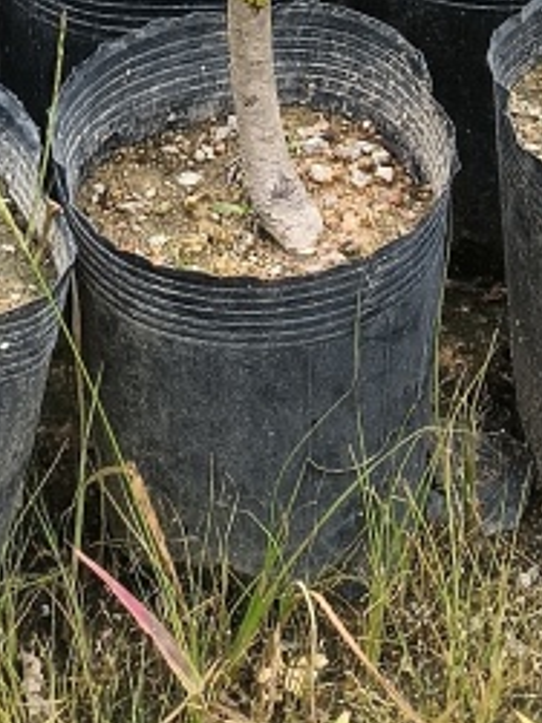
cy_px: -405
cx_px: -110
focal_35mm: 115
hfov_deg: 12.6
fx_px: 2403
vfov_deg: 15.6
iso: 50
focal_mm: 3.61
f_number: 1.8
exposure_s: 1/234
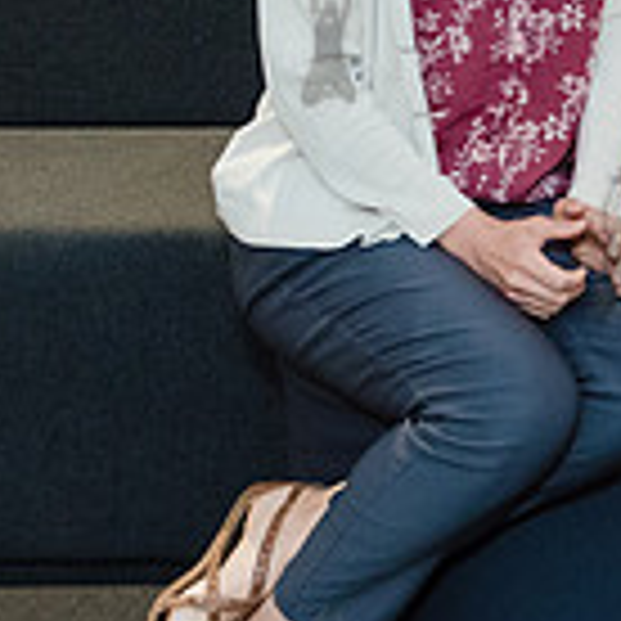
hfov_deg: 11.8
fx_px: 2720
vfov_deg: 12.8
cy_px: -93
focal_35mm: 134
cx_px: 1193
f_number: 4.5
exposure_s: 1/250
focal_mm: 26
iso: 2500
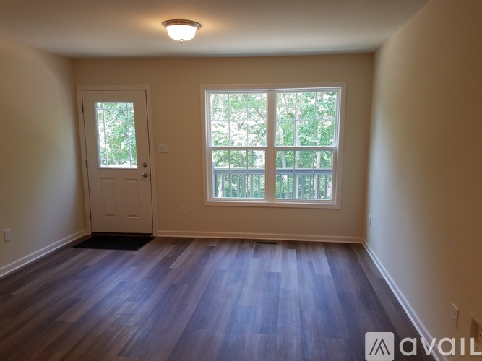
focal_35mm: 26
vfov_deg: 53.0
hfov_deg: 67.3
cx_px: 241
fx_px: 362
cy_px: 180
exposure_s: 1/60
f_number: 1.7
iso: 50
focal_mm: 4.2
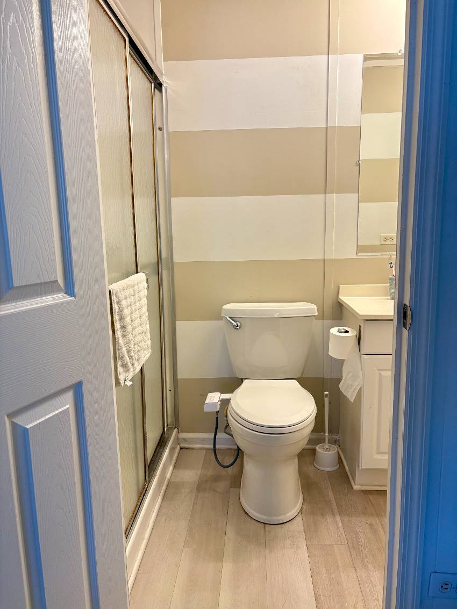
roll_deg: +1.2
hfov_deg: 53.1
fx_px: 458
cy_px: 304
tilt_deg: -8.5
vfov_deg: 67.3
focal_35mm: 26
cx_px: 228
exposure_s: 1/60
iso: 80
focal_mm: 5.96
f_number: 1.6
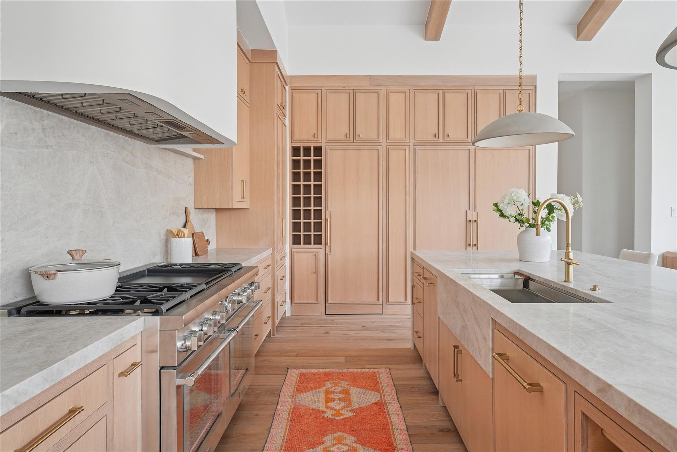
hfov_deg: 73.7
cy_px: 226
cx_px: 338
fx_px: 451
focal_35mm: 24
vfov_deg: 53.2
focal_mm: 24
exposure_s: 1/1.67
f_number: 9
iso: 320
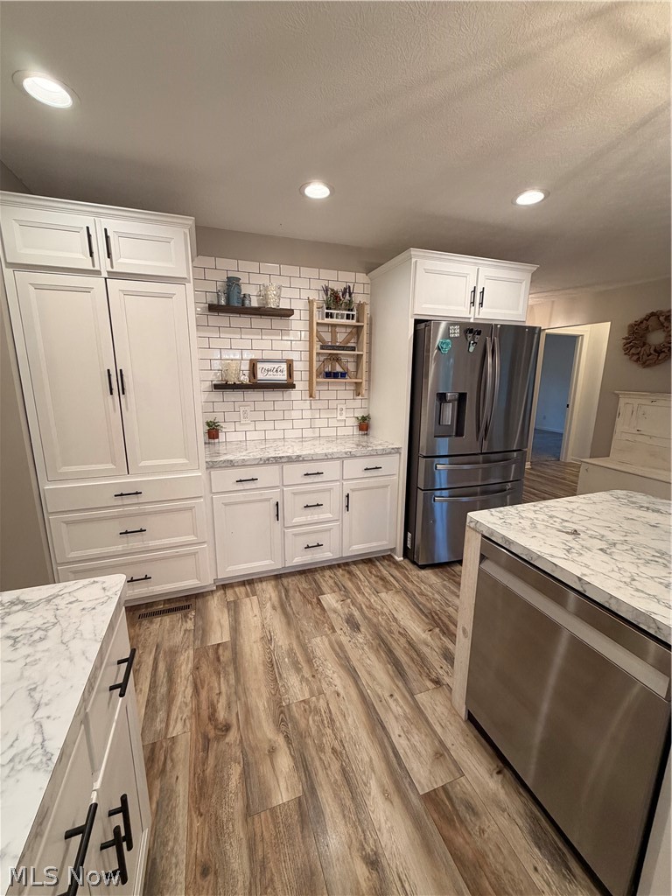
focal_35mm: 14
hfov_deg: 85.7
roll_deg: -0.5
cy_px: 448
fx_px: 362
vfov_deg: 102.1
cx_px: 336
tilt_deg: -11.3
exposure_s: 1/120
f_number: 2.2
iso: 250
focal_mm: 2.22
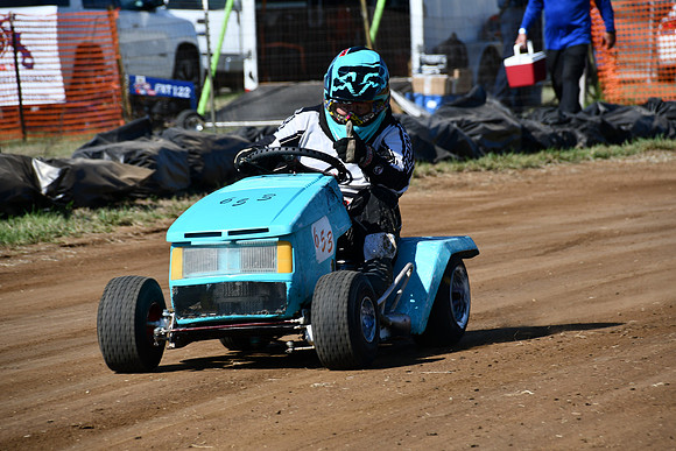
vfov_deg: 5.0
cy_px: 226
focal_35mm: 277
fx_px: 5202
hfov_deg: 7.4
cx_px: 338
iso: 160
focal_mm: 185
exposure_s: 1/500
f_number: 8
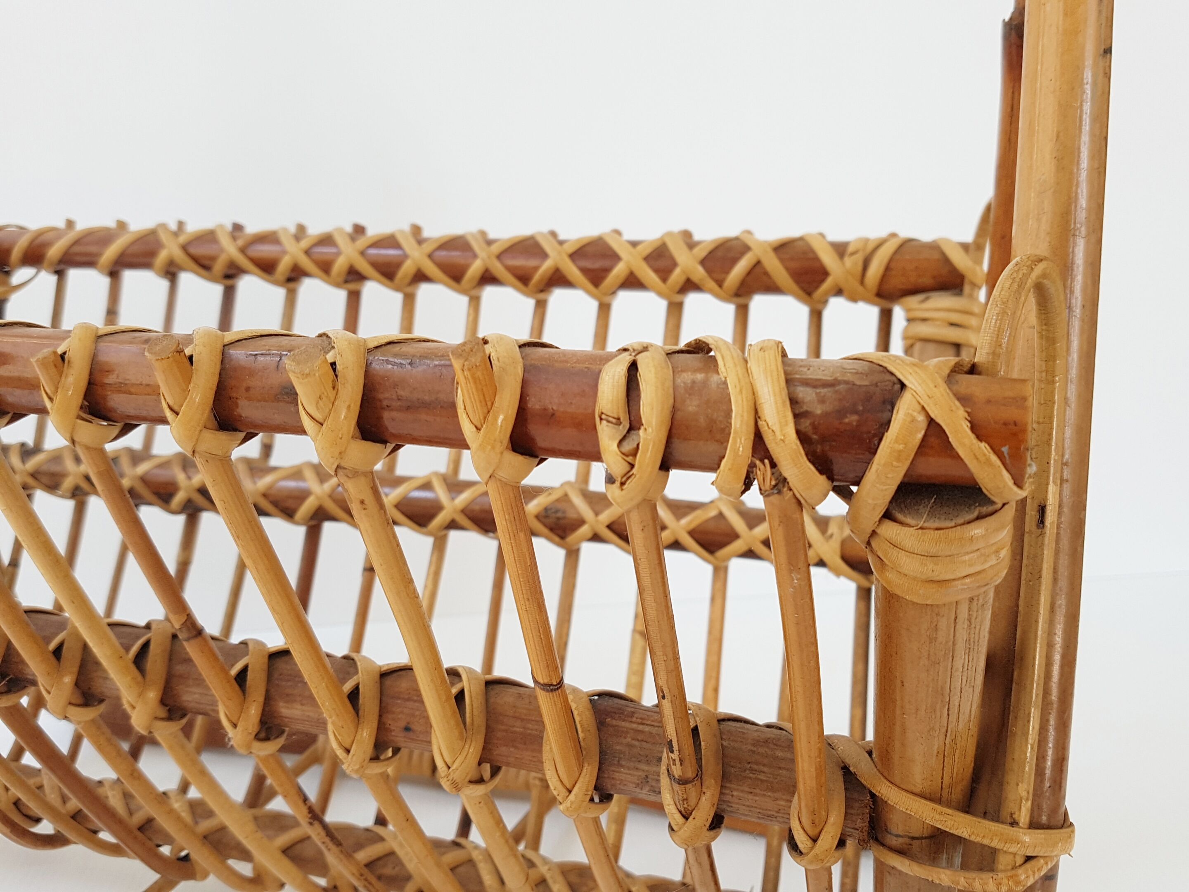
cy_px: 446
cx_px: 594
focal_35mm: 26
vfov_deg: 53.1
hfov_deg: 67.3
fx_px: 893
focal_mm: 4.2
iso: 50
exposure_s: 1/174
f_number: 1.7
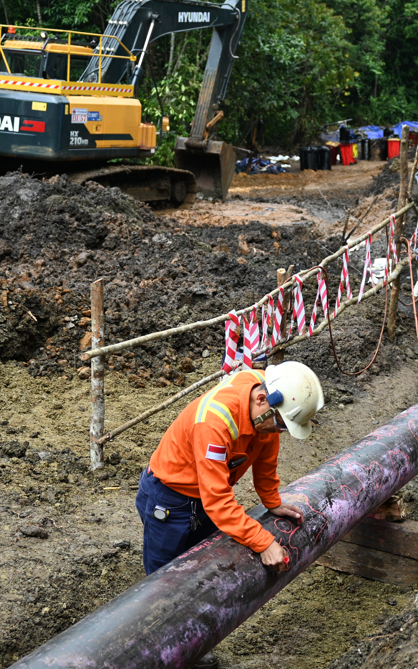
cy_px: 336
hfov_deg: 19.9
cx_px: 291
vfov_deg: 31.5
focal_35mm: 65
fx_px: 1185
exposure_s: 1/800
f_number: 2.8
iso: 250
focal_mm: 28
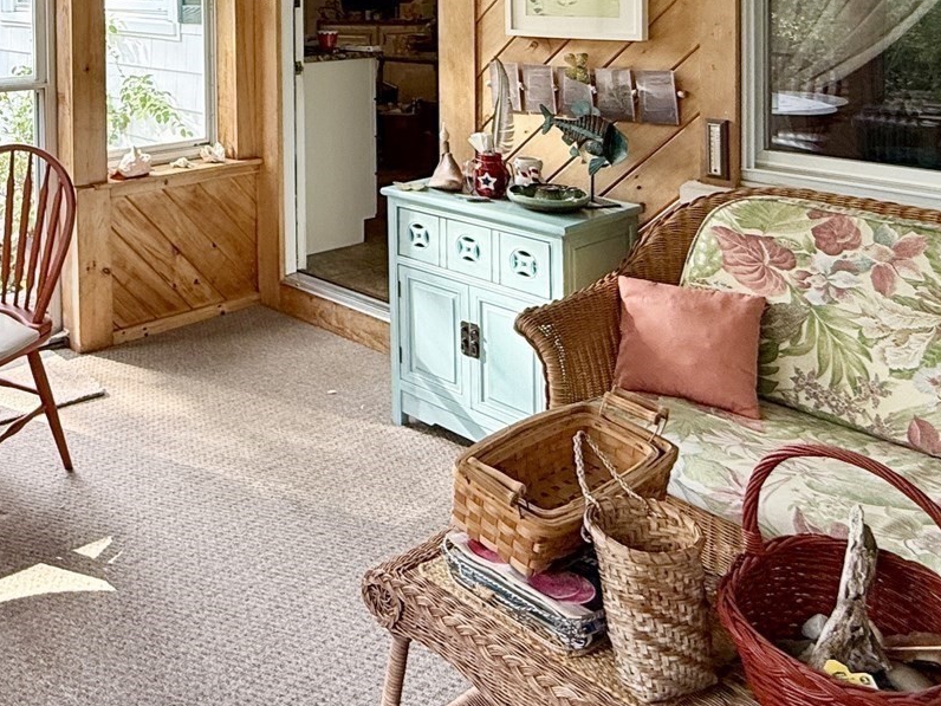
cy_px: -5
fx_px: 979
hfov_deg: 46.2
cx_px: 89
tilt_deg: -1.0
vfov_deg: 35.7
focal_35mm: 36
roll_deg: +0.4
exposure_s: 1/158
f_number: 2.2
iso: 50
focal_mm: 2.22
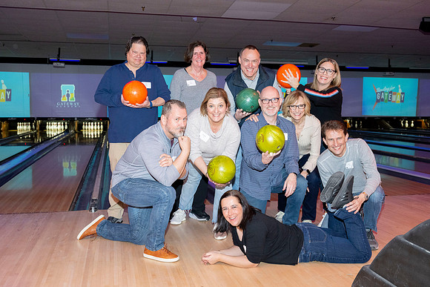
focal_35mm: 37
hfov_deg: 51.9
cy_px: 144
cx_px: 215
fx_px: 442
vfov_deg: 36.0
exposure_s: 1/60
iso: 1600
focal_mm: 37
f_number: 5.6
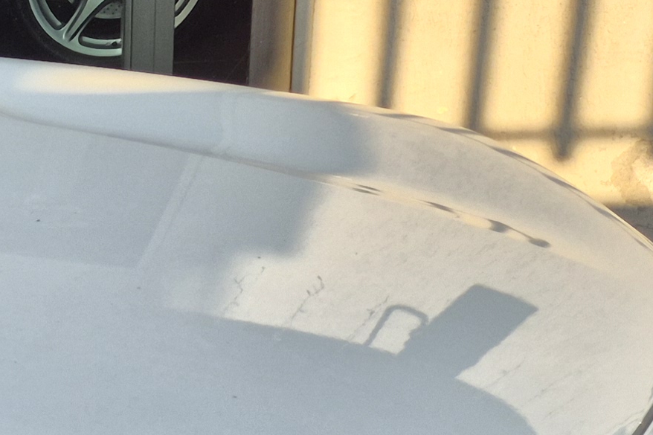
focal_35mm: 109
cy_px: 670
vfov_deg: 11.9
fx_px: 1977
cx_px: -667
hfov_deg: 15.1
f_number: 1.8
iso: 25
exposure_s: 1/444
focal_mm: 5.4
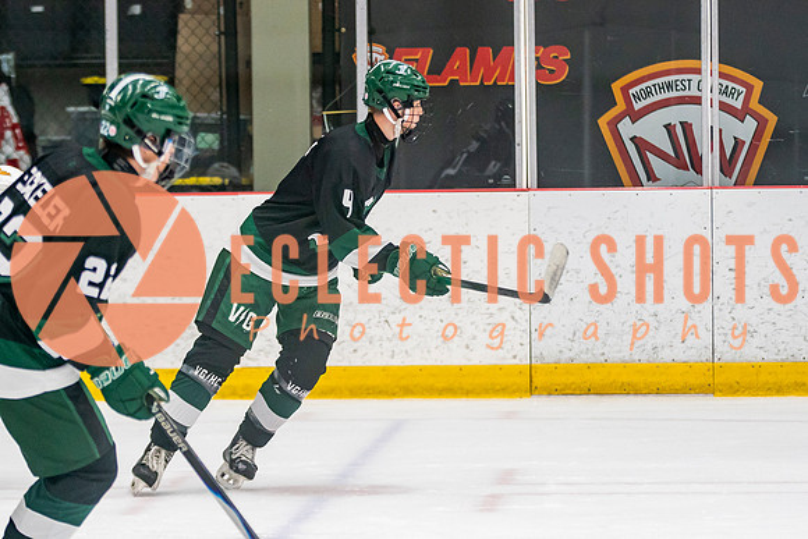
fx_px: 5372
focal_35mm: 239
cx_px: 329
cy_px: 270
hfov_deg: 8.6
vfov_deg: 5.7
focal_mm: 123
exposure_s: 1/640
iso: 1600
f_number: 2.8
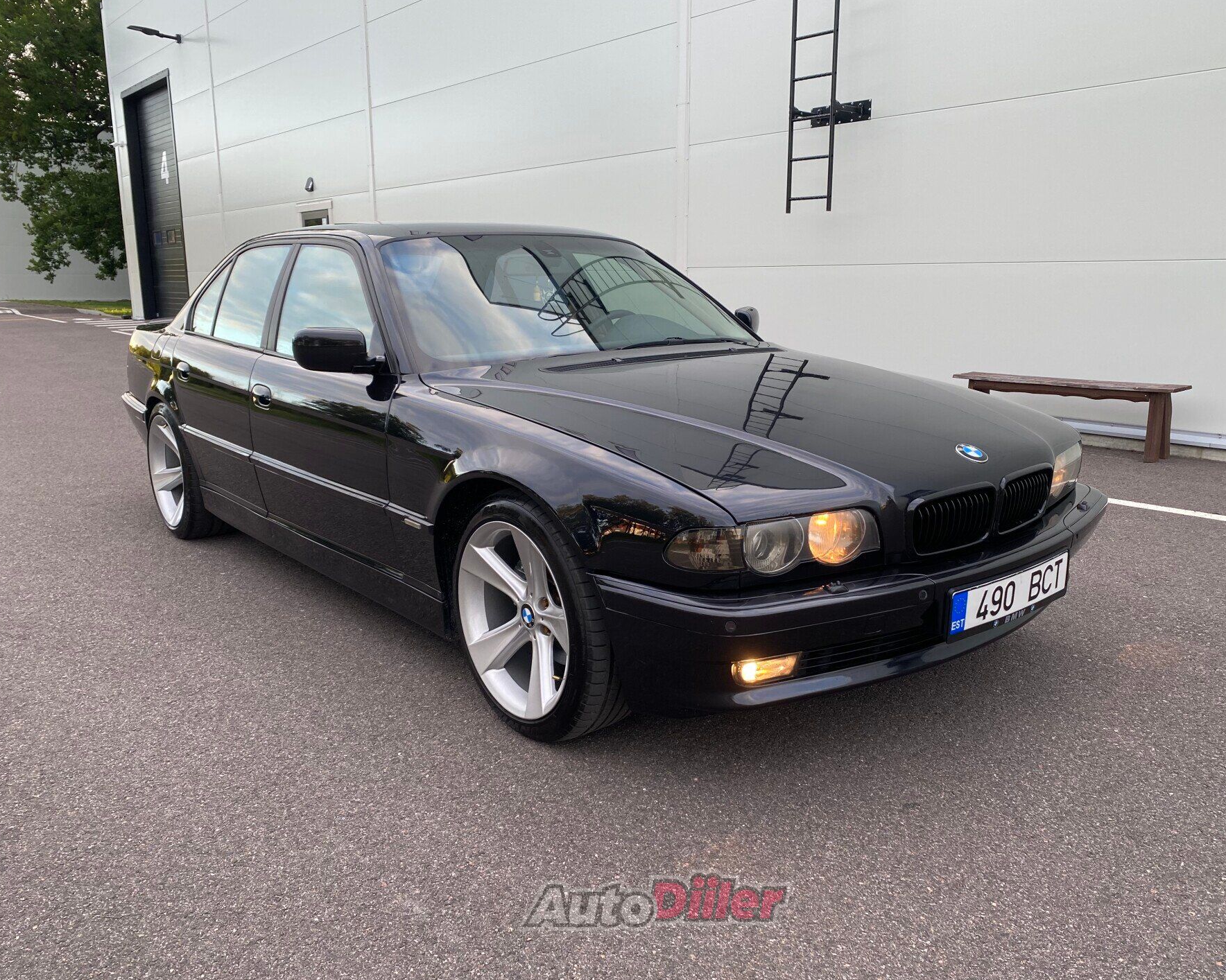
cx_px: 655
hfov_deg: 62.2
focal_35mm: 28
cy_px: 494
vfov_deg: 51.5
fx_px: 1016
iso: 50
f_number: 1.8
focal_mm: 4.25
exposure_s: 1/122
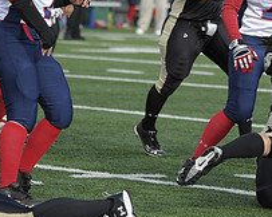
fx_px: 4311
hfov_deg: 3.6
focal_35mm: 536
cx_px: 327
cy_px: 98
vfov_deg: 2.9
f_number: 5.3
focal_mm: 200
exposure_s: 1/1000
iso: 400
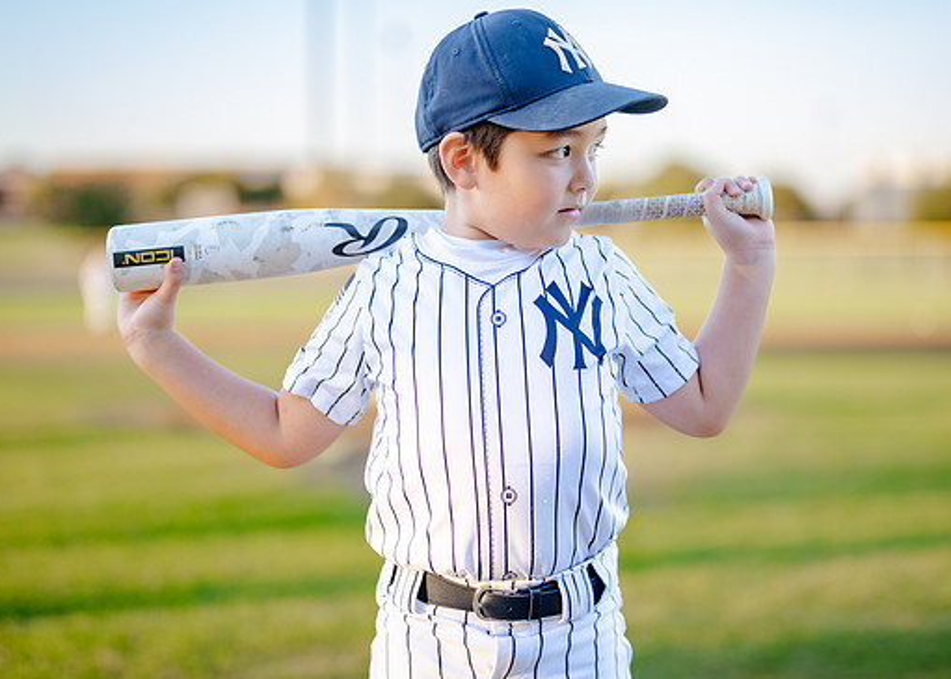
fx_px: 1972
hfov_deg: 27.1
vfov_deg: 19.5
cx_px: 524
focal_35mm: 73
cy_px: 339
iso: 250
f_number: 1.2
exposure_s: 1/1600
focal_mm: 50
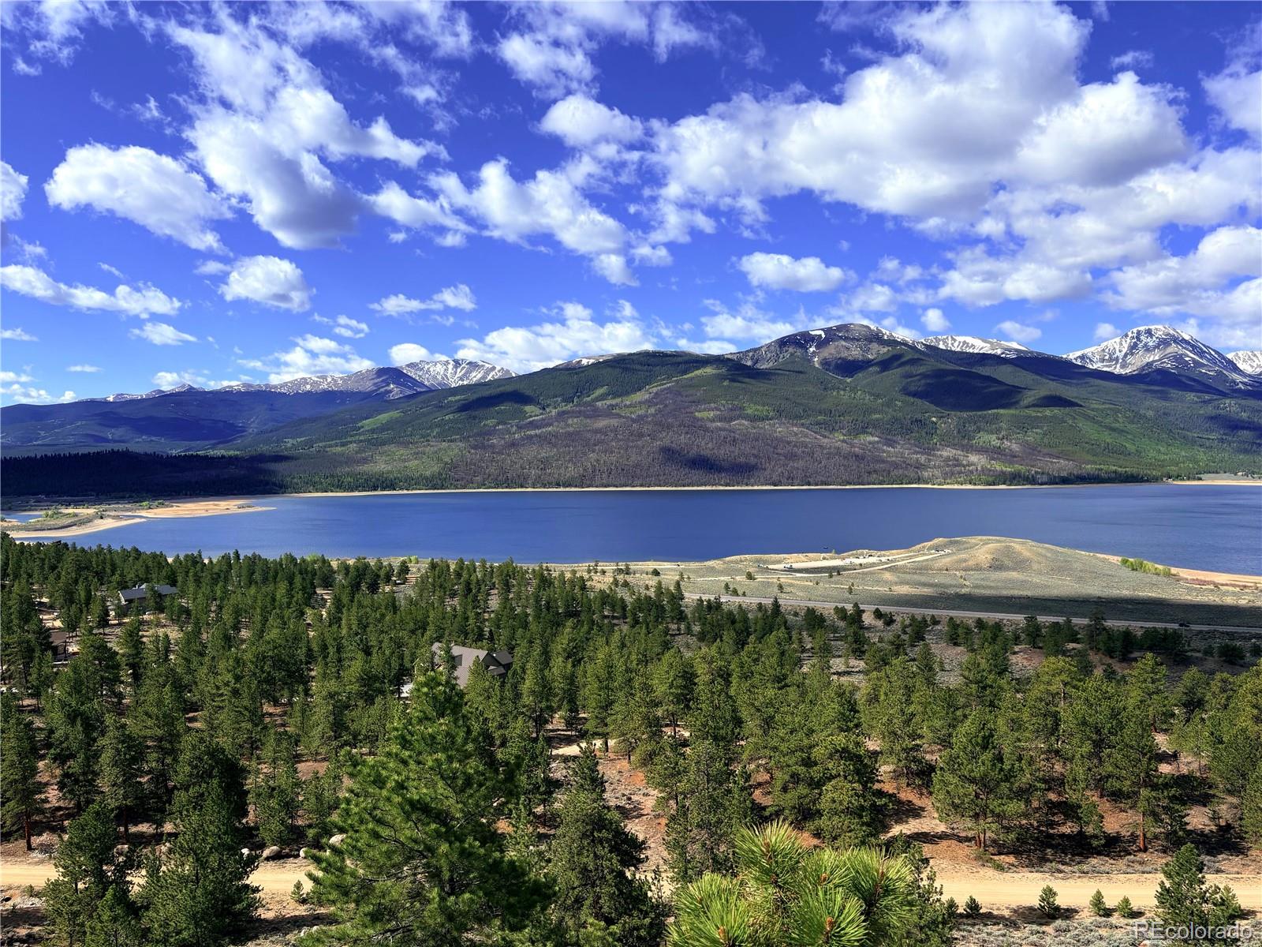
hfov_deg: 67.3
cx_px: 631
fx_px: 948
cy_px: 474
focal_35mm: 26
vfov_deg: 53.1
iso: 50
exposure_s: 1/3623
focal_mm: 5.96
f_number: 1.6
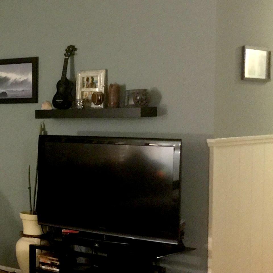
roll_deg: -0.4
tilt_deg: -6.2
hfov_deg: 19.0
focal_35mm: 80
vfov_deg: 21.6
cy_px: 170
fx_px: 714
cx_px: -137
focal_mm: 4.15
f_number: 2.2
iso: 80
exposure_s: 1/4
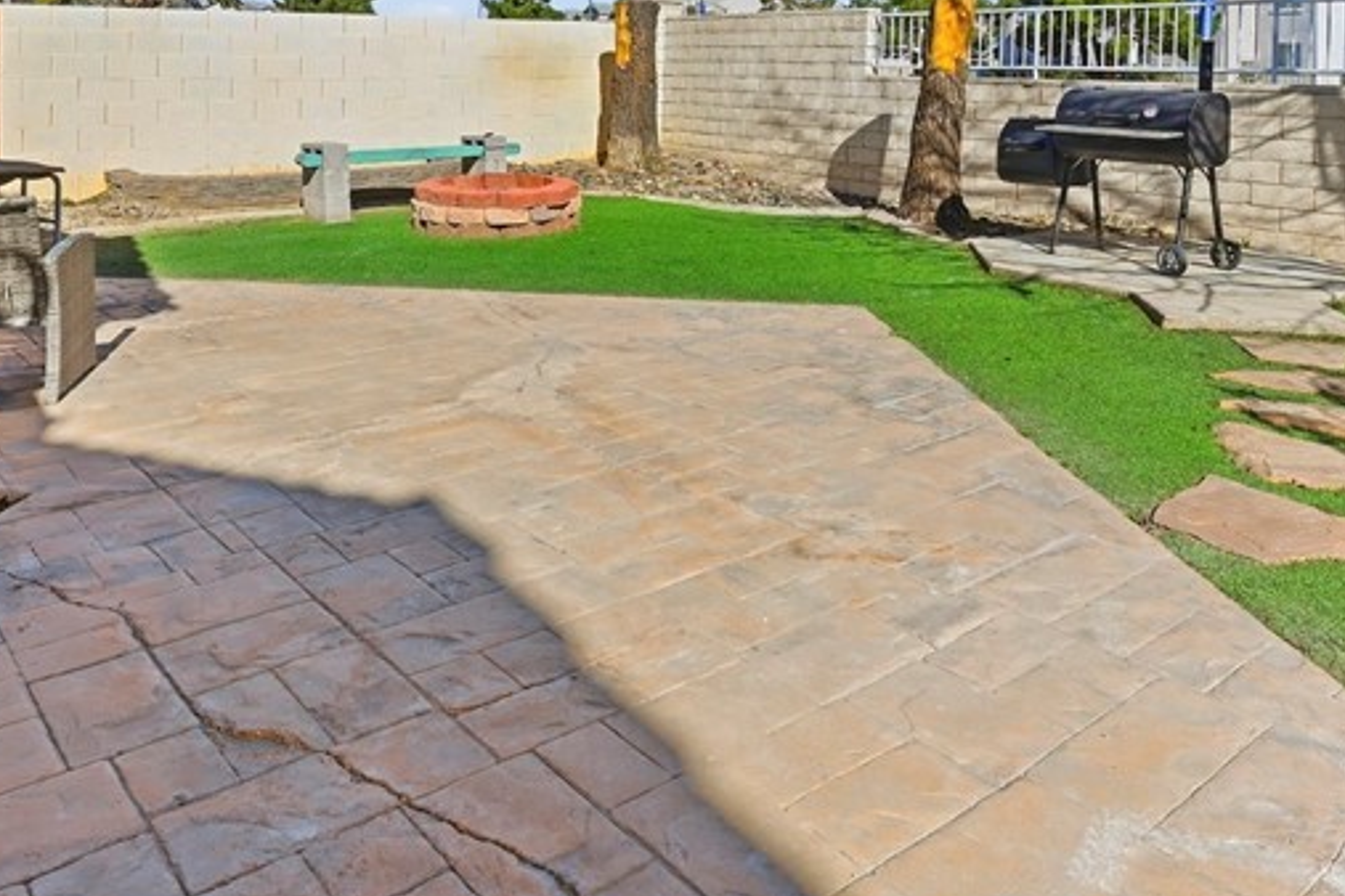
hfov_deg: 61.9
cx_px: 679
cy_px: 72
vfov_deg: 40.0
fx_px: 1121
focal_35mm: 30
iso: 64
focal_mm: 14
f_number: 9
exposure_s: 1/1250
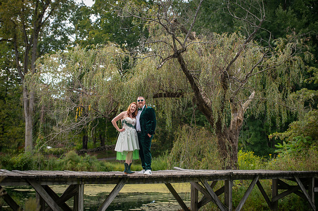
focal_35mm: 78
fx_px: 692
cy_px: 106
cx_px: 159
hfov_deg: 25.9
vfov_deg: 17.4
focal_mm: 75
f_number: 3.2
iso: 50
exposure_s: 1/125
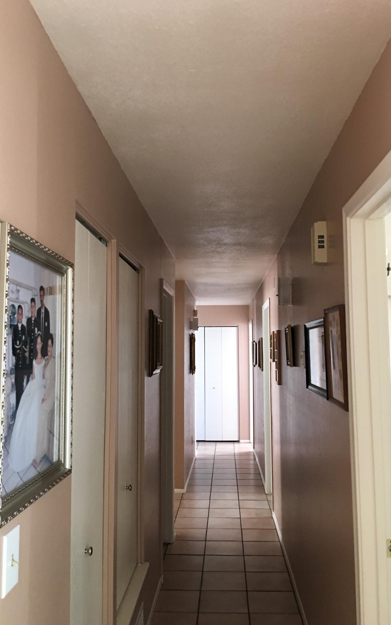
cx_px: 200
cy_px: 312
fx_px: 528
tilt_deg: +3.0
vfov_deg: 61.2
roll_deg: -1.5
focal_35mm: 31
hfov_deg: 40.6
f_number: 2.2
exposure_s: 1/10
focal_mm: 4.15
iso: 80
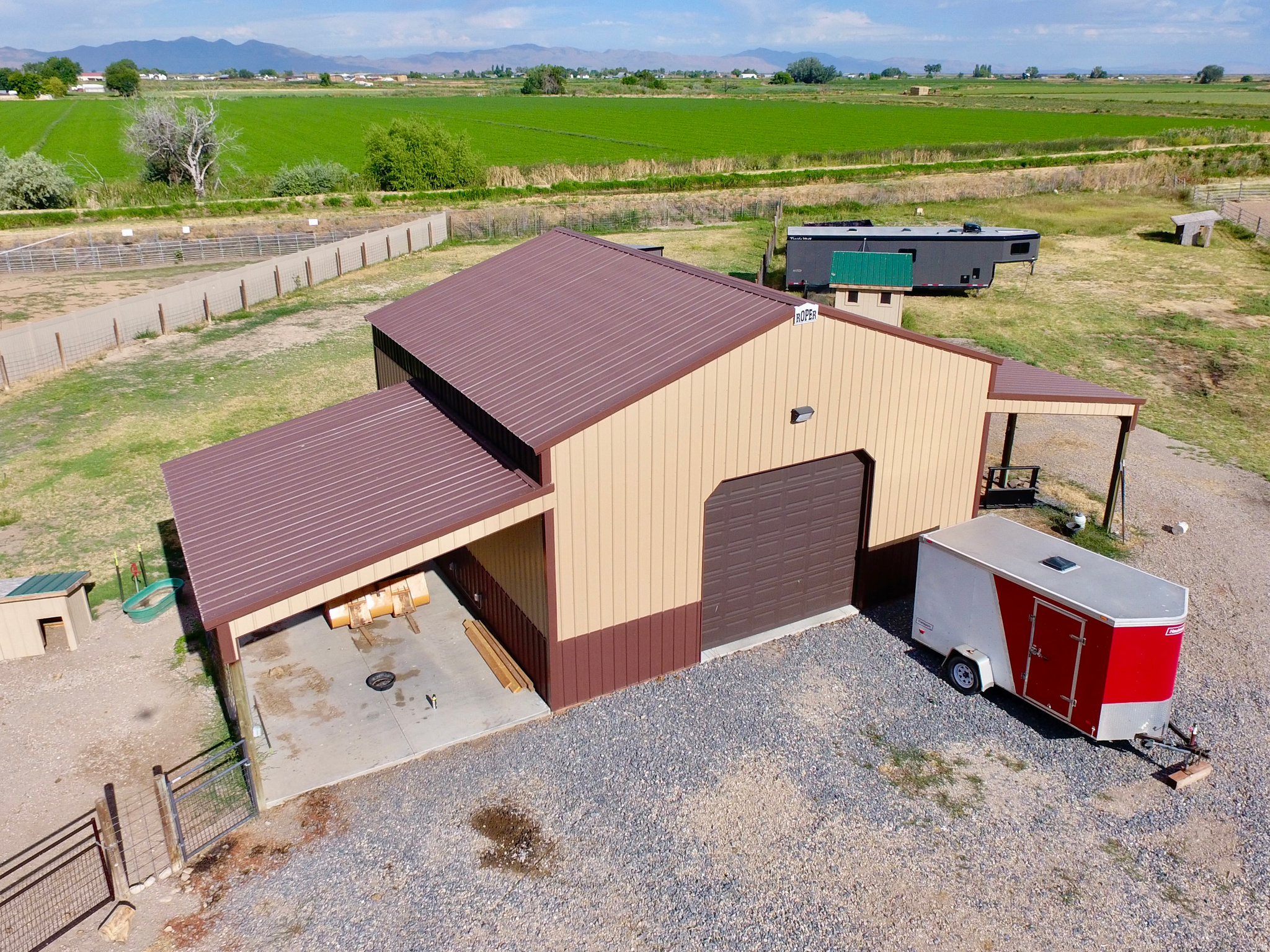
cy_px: 476
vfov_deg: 66.0
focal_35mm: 20
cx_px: 635
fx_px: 734
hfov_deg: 81.7
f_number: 2.8
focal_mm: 3.61
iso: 100
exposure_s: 1/1081
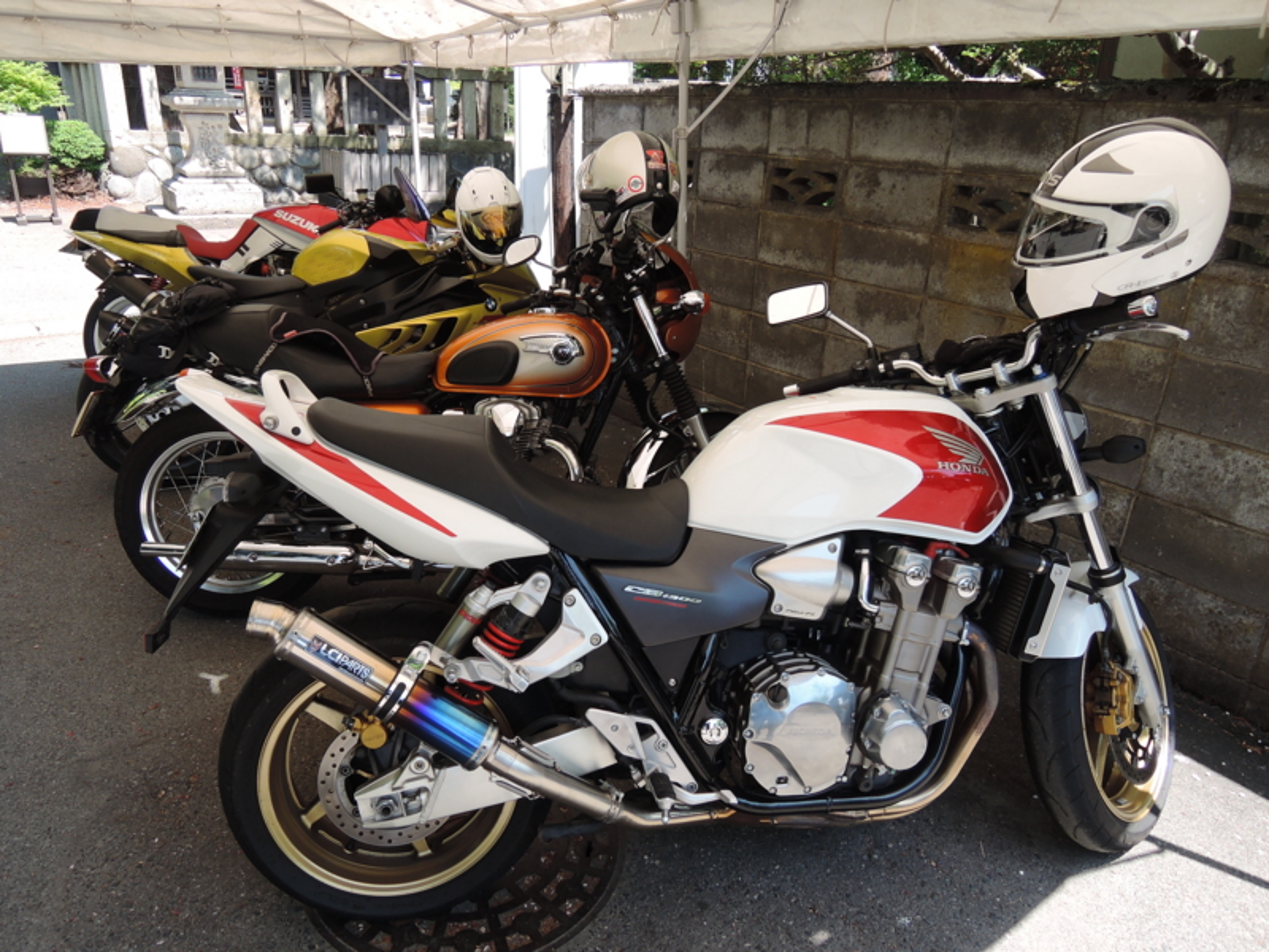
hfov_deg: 71.6
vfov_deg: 56.8
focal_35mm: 24
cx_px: 634
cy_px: 476
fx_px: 880
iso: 80
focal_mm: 5.1
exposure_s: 1/250
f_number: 2.8
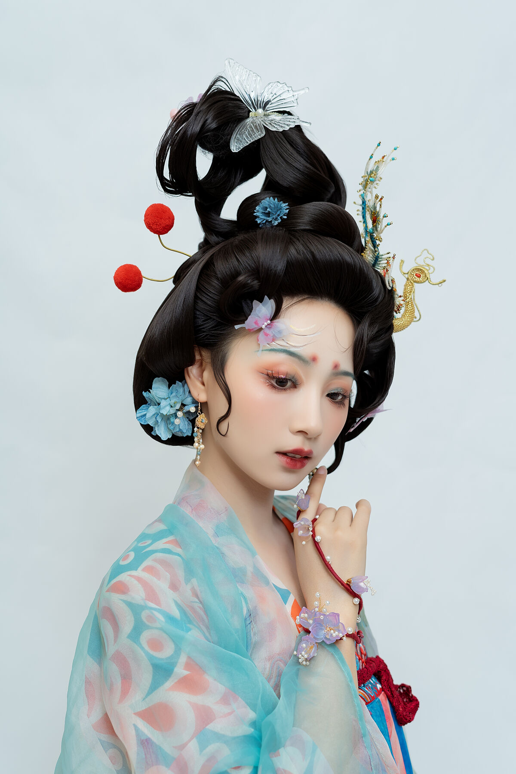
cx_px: 258
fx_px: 1075
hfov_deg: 27.0
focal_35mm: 50
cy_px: 387
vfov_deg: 39.6
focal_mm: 50
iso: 100
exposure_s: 1/125
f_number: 3.5
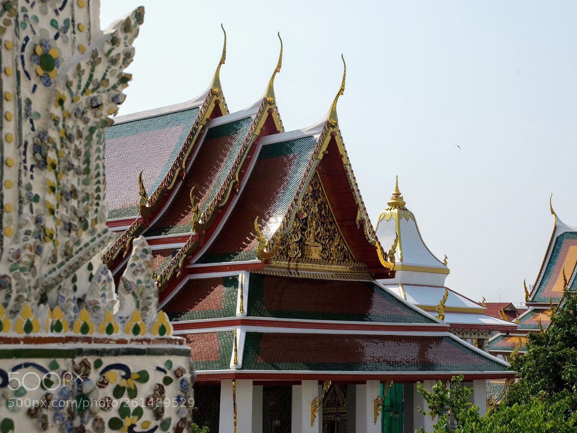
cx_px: 307
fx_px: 1300
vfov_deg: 18.9
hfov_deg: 25.0
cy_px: 217
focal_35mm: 78
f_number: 11
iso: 160
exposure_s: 1/500
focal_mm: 48
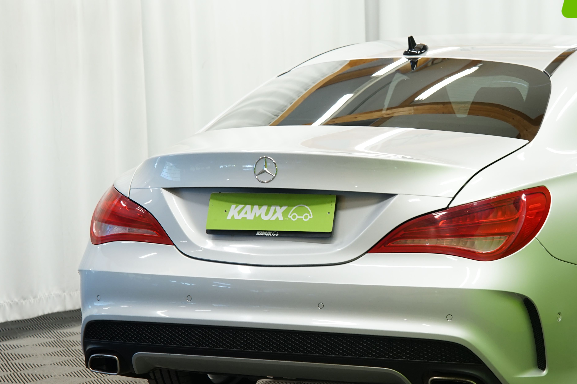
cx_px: 446
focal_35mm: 112
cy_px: 216
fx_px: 1795
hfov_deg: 18.1
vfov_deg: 12.2
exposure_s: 1/15
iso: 500
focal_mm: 70
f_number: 5.6
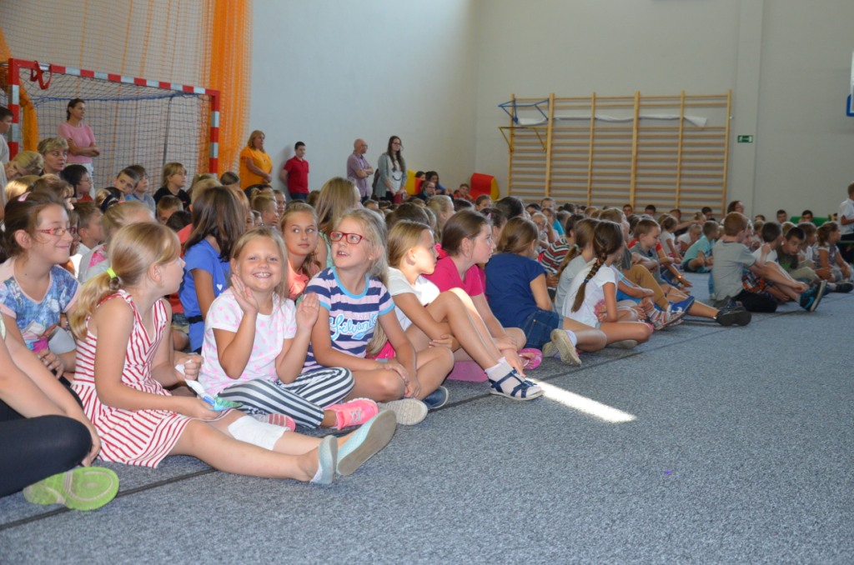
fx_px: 1065
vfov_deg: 29.7
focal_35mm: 45
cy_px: 282
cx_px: 427
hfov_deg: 43.7
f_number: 4.2
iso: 900
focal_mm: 30
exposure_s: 1/60
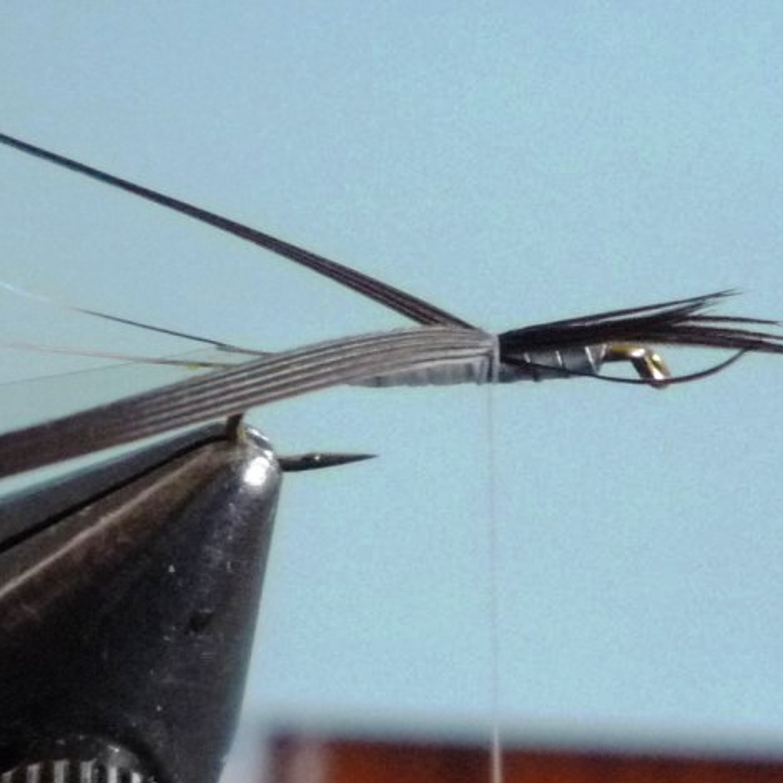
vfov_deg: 46.0
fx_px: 921
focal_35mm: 36
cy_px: 386
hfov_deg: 46.0
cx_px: 426
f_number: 3.3
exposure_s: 1/25
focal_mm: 5.2
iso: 400
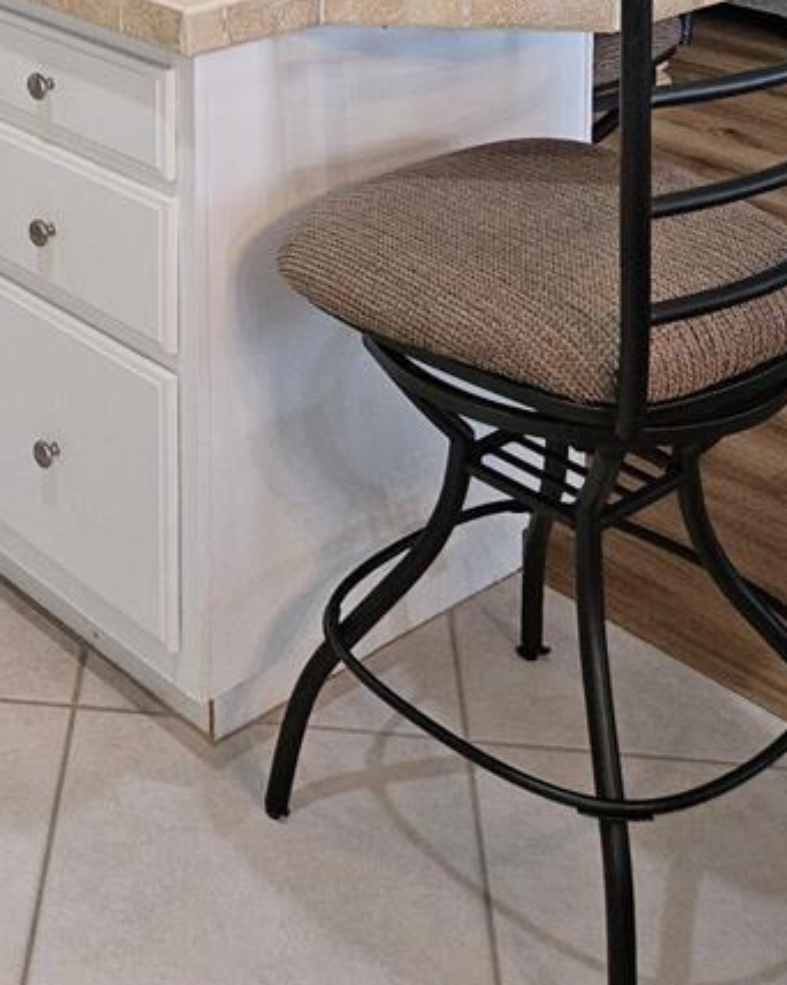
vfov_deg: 25.8
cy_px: -288
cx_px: 35
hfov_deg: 23.4
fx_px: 1836
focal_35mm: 63
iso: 125
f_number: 1.8
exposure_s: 1/60
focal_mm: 5.4
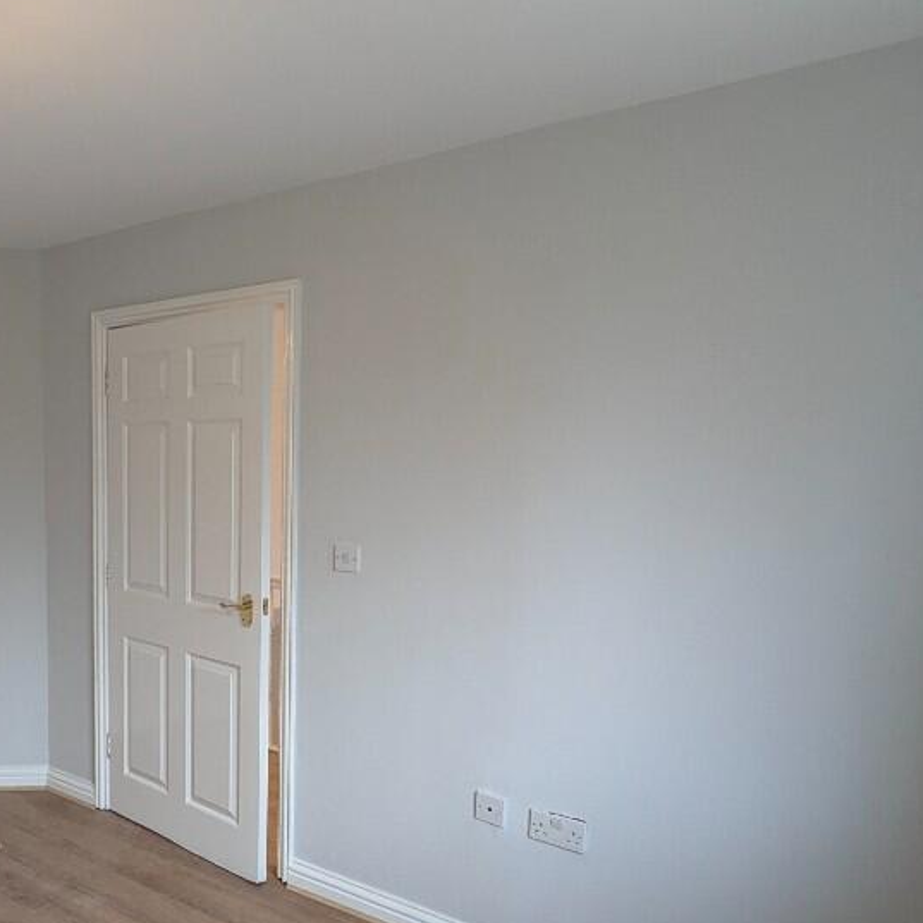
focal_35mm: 27
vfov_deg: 58.8
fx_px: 815
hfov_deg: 54.6
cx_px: 174
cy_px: 525
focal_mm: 2.35
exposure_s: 1/52.6
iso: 202
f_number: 2.2
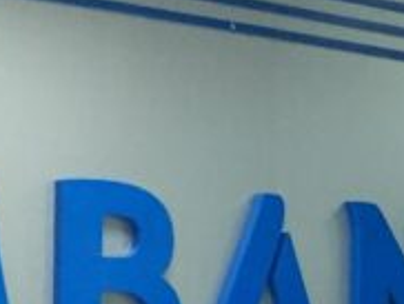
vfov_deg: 9.1
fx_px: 1905
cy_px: 275
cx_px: 750
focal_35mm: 163
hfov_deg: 11.2
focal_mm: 4.15
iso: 160
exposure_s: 1/33
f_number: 2.2
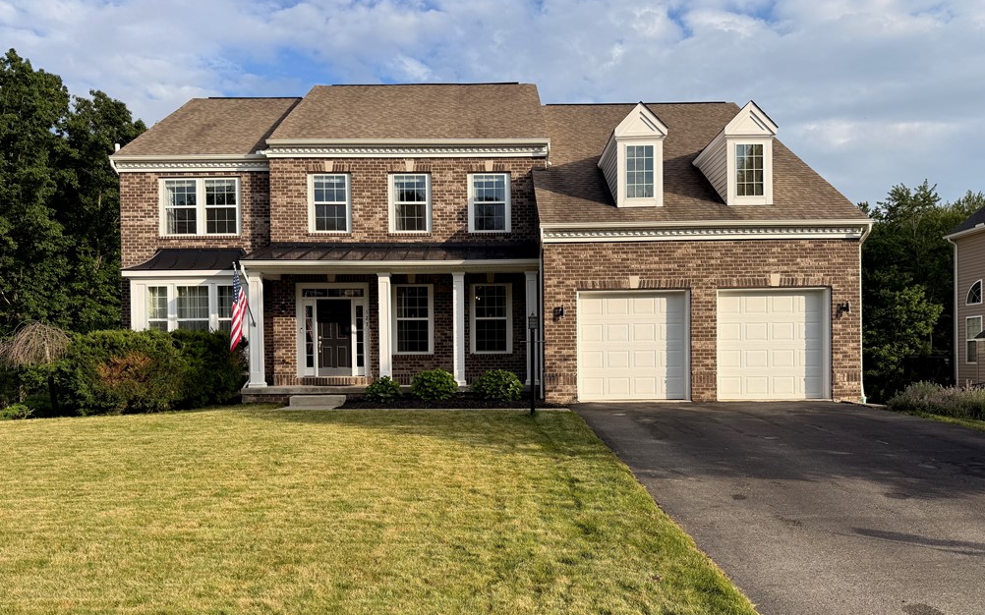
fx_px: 698
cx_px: 495
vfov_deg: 47.3
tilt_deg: +0.7
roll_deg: +0.2
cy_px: 370
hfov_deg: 70.4
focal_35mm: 26
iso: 80
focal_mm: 6.76
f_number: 1.78
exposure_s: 1/2703
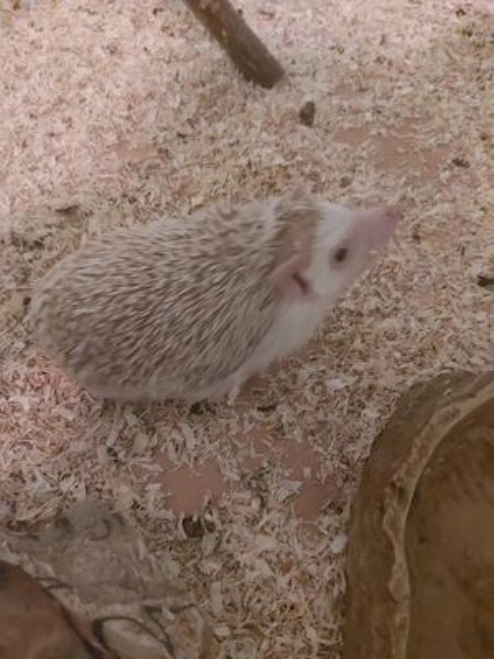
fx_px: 457
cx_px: 247
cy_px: 330
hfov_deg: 56.8
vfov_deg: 71.6
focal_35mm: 24
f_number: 1.8
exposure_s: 1/14
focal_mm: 5.23
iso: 1600
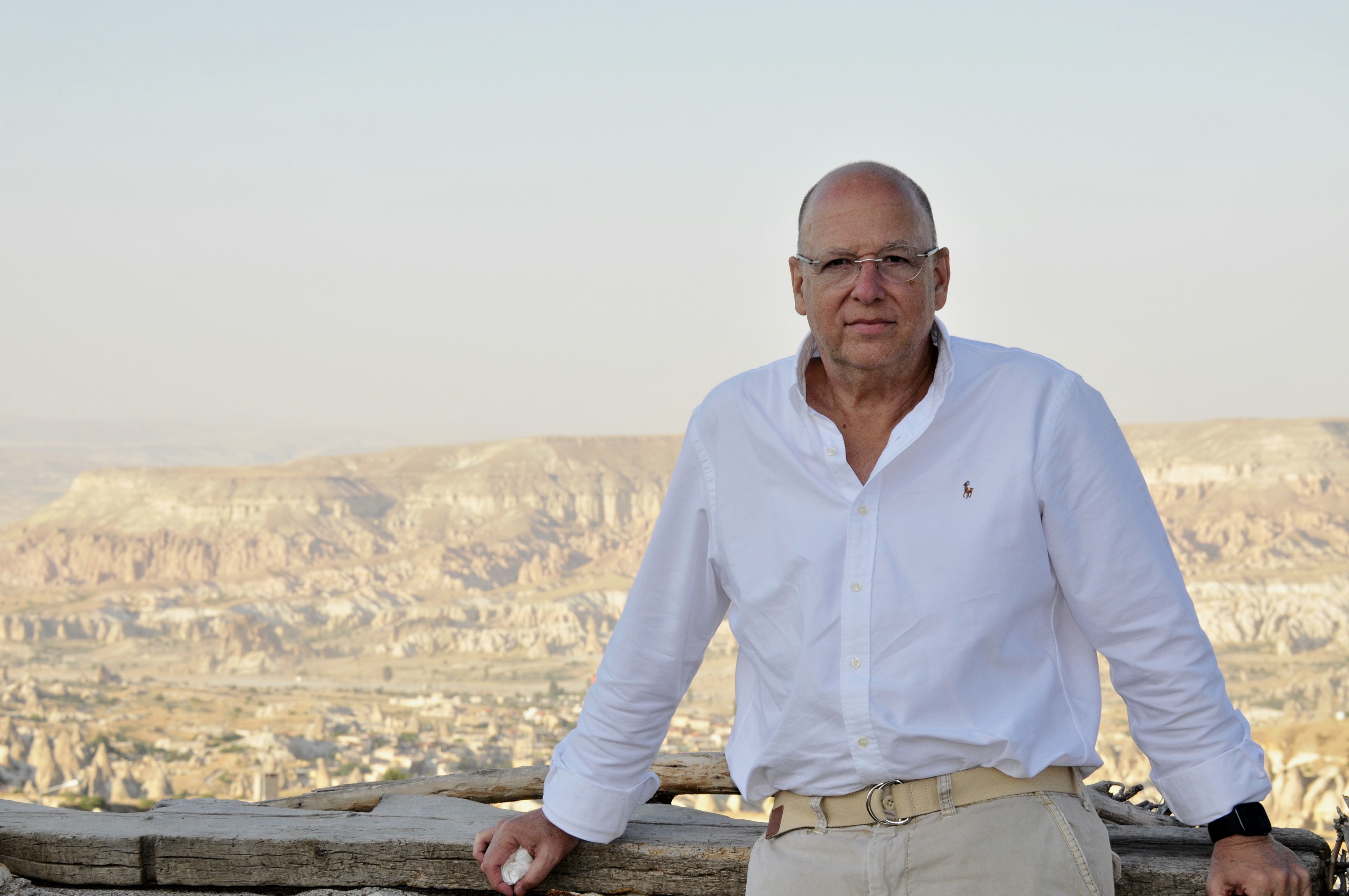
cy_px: 448
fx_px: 4042
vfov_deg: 12.6
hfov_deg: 18.9
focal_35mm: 108
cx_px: 674
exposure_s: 1/160
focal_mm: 72
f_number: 13
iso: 400
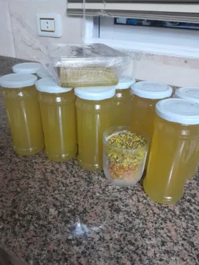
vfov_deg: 67.3
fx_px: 199
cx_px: 100
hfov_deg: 53.1
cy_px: 132
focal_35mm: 26
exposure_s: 1/25
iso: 640
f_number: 1.8
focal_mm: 3.98
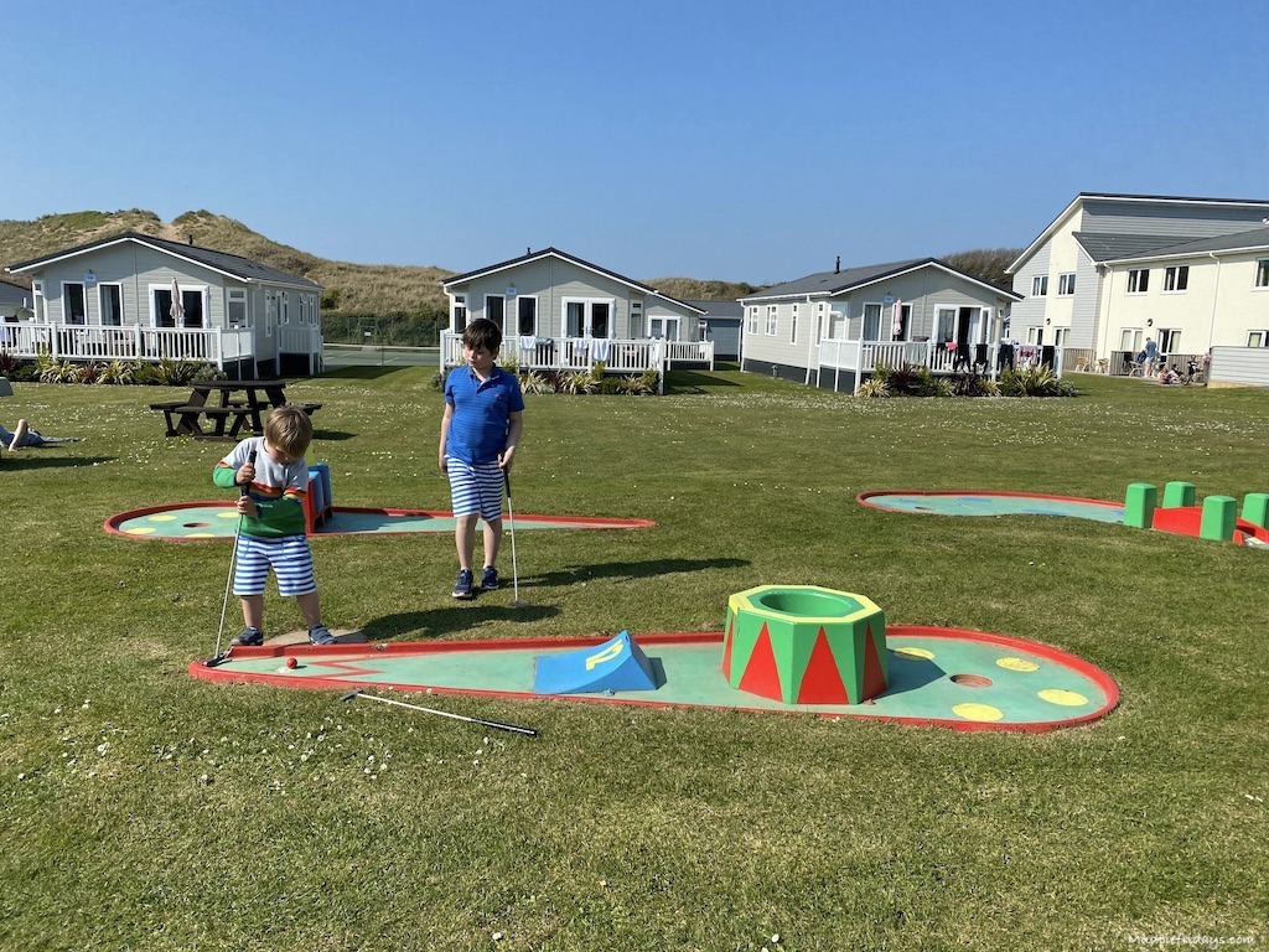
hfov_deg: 67.3
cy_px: 476
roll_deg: -1.9
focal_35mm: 26
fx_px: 953
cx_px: 634
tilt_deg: -8.3
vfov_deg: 53.1
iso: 32
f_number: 1.8
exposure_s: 1/2967
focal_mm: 4.25
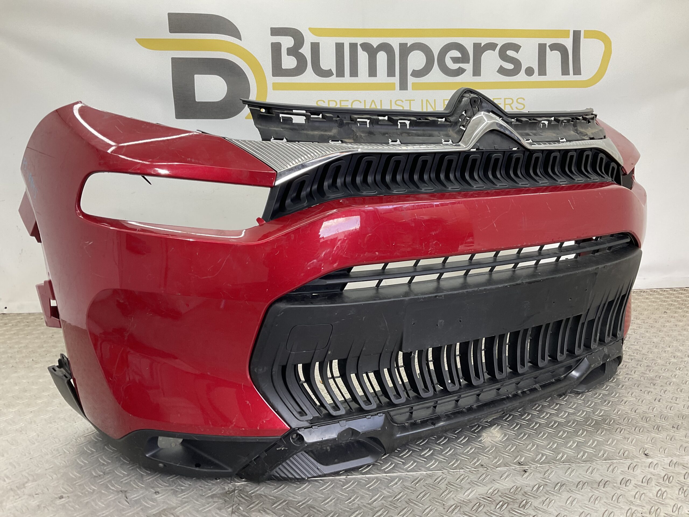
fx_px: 577
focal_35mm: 29
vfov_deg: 48.2
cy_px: 258
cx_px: 344
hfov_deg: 61.7
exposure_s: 1/120
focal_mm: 3
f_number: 1.8
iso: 40
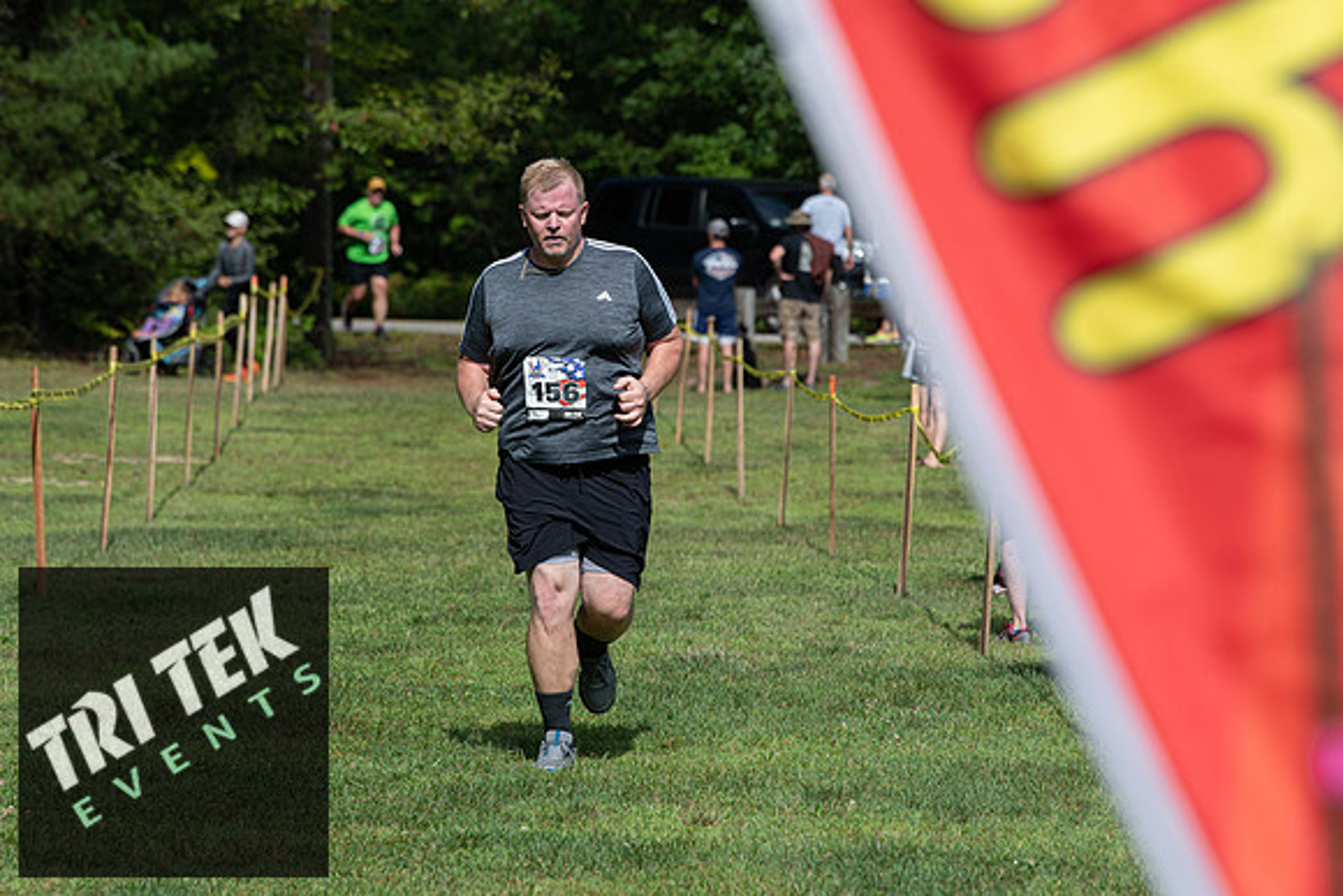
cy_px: 448
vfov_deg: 6.9
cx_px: 672
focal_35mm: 200
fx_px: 7463
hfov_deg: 10.3
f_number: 6.3
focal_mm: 200
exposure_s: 1/1250
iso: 200
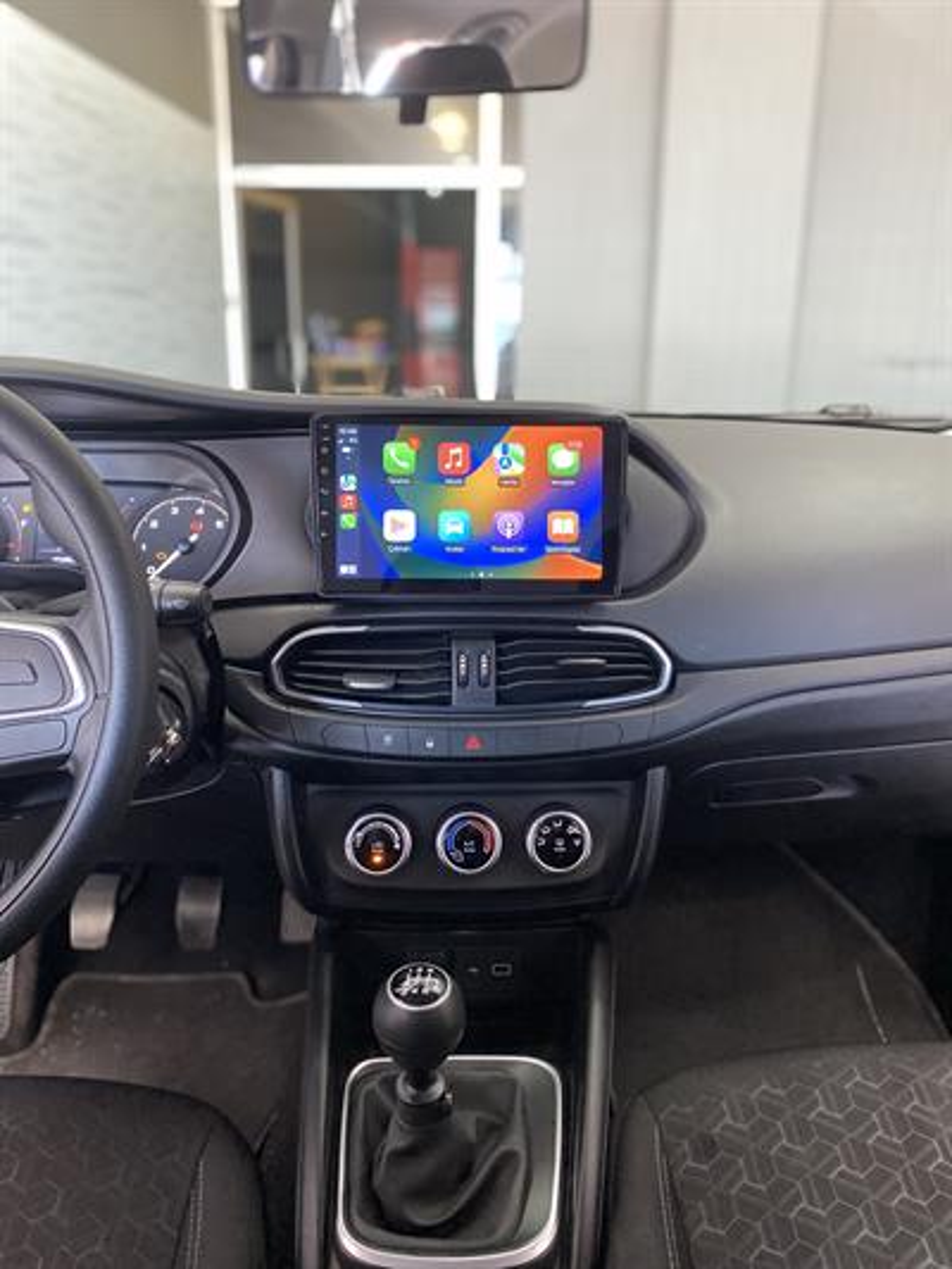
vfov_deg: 67.3
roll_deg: -0.4
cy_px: 634
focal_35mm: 26
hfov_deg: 53.1
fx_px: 953
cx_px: 476
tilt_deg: -16.1
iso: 400
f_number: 1.8
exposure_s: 1/60
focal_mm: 4.25
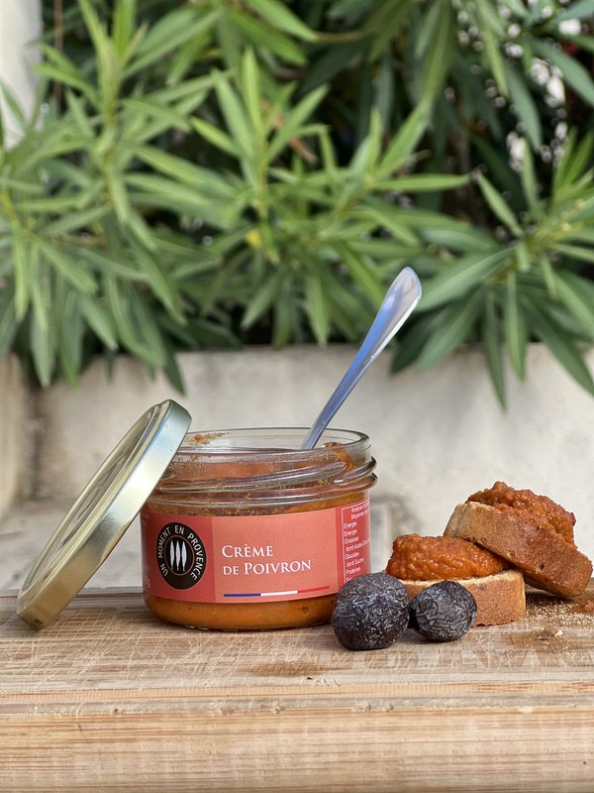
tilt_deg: -4.0
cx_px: 297
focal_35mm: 77
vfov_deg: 25.3
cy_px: 396
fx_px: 1762
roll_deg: +2.0
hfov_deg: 19.1
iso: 25
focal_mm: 9
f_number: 2.8
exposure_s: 1/161
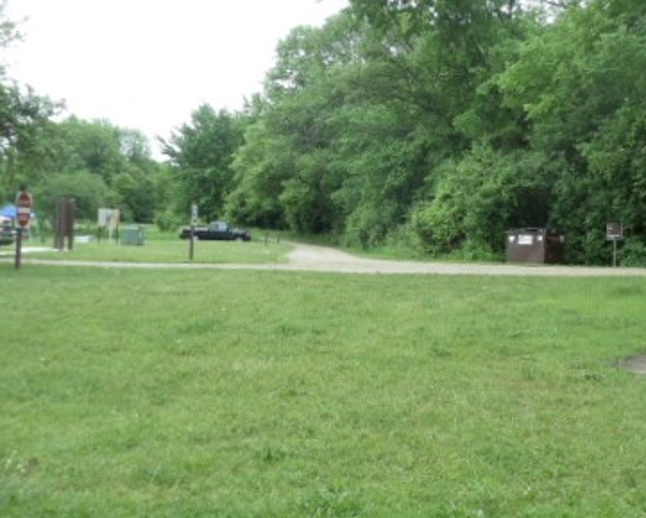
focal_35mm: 61
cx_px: 395
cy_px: 270
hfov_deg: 30.8
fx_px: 1167
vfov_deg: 25.0
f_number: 3.5
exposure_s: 1/80
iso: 100
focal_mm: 6
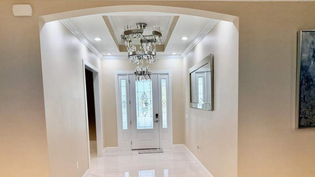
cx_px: 160
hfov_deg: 69.9
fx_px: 226
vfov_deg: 42.3
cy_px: 119
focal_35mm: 27
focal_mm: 6.76
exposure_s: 1/120
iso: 80
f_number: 1.78
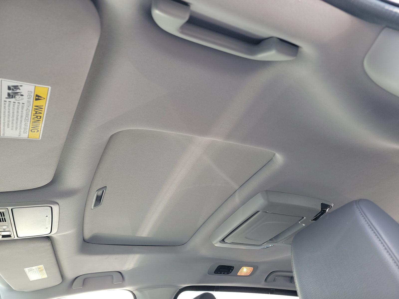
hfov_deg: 71.6
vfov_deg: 56.8
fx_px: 277
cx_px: 200
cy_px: 150
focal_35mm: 24
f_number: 1.8
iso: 118
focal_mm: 6.7
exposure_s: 1/59
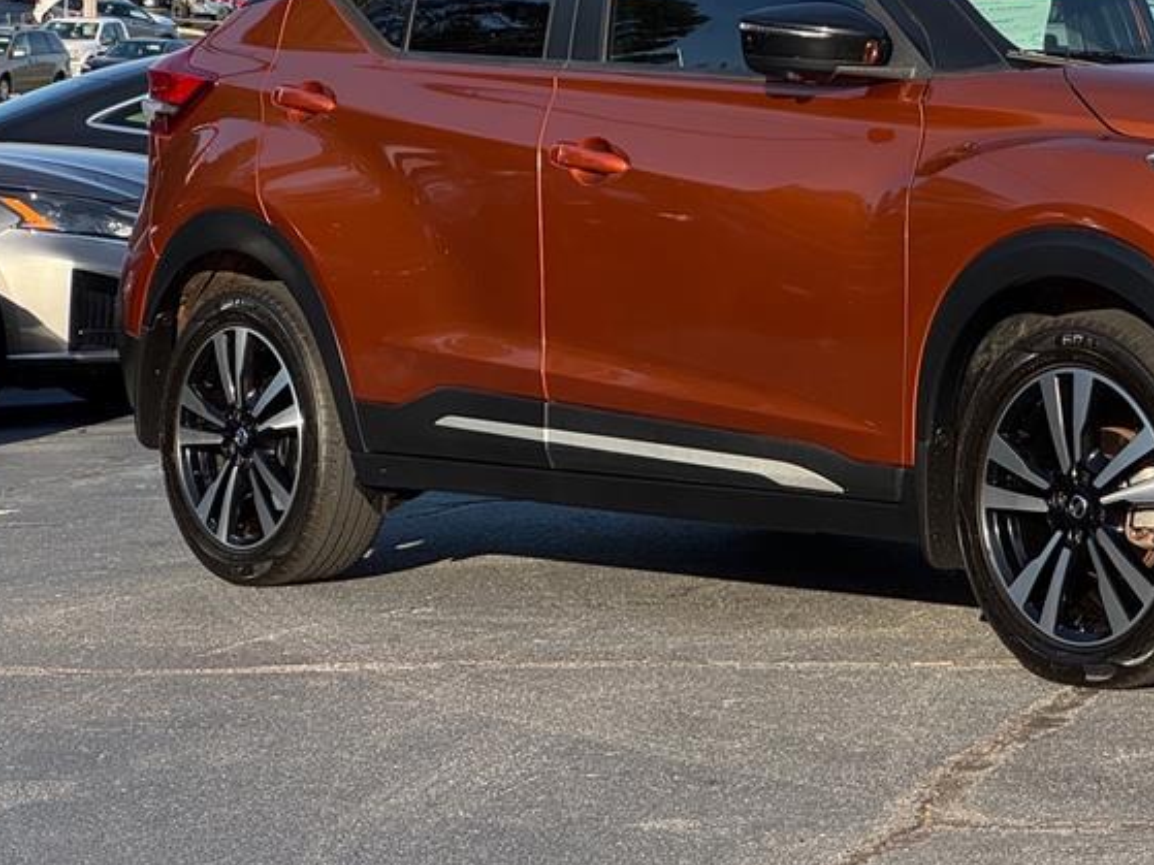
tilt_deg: -3.6
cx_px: 964
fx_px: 4700
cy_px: 270
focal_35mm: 141
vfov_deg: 10.5
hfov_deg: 13.9
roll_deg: -2.2
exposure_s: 1/573
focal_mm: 9
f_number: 2.8
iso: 25
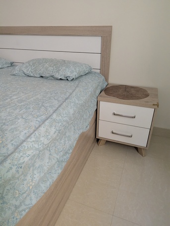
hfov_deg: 56.9
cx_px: 85
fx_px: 157
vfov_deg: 71.5
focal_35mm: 24
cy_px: 113
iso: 4744
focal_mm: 6.81
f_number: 1.85
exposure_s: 1/100
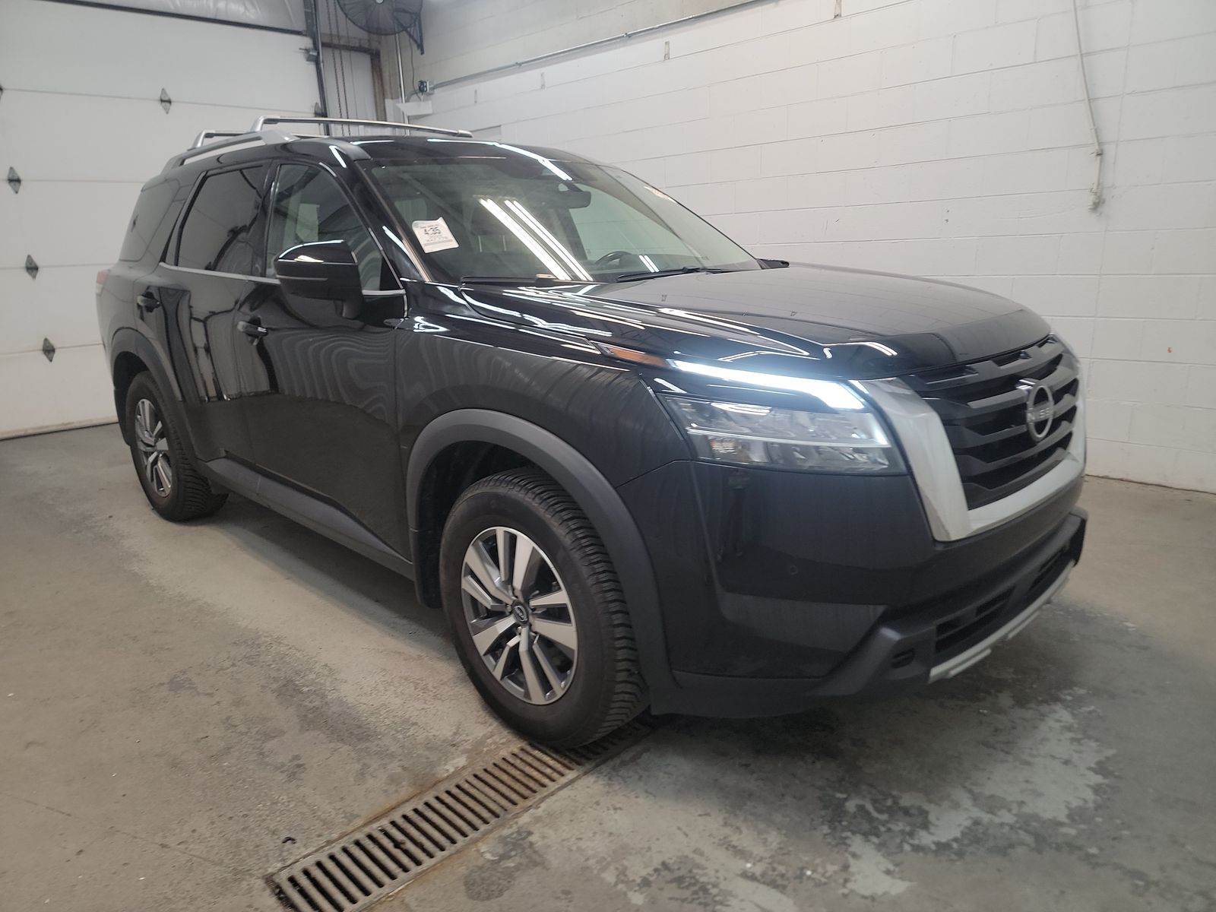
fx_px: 843
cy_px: 456
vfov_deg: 56.8
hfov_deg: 71.6
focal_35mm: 24
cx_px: 608
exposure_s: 1/59
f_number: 1.8
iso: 161
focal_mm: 6.7
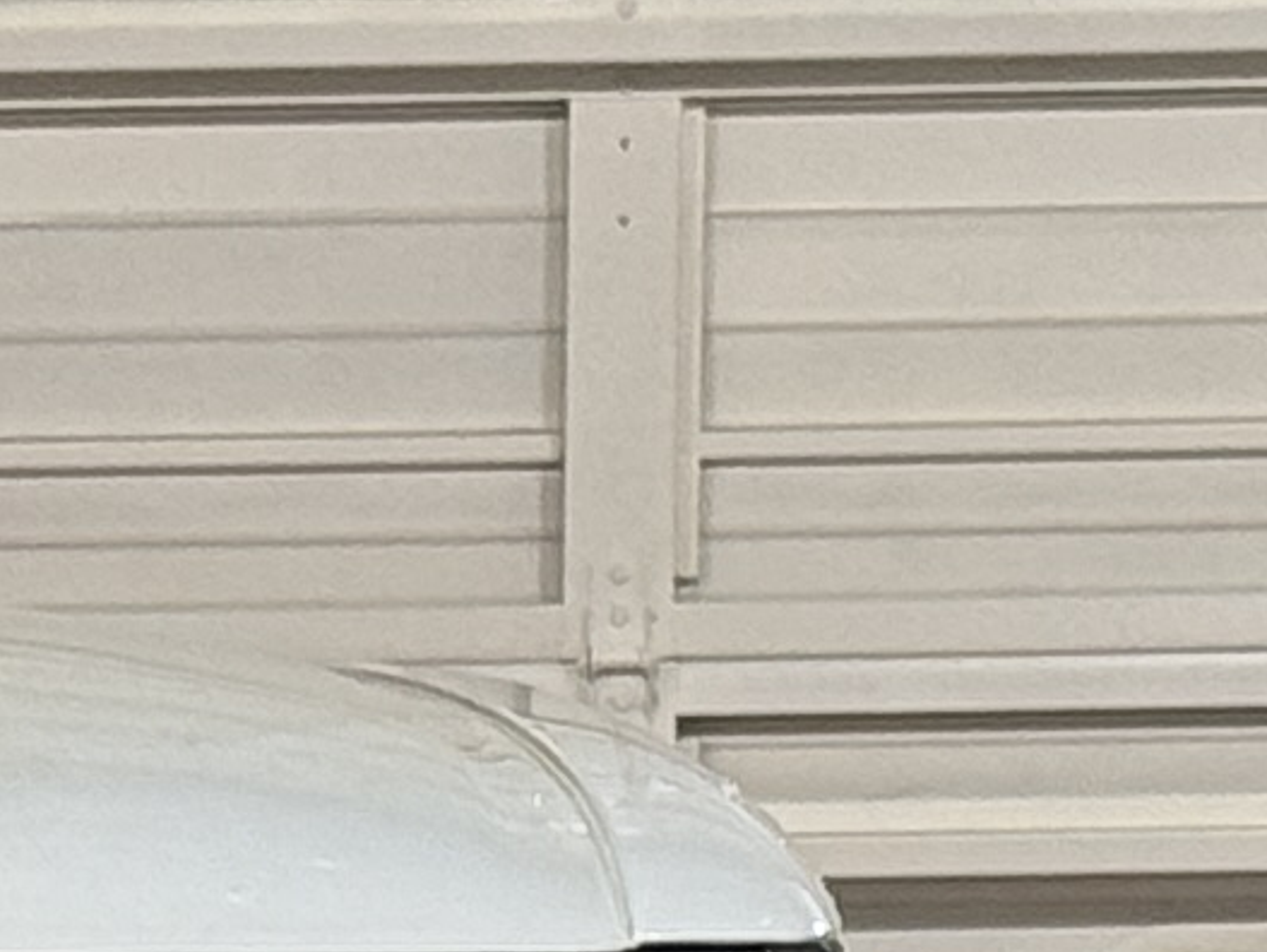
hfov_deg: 5.3
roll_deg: +0.5
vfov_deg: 3.9
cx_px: -772
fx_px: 13442
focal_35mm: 367
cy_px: 3082
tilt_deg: -9.6
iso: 80
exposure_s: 1/60
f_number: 1.78
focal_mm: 6.76
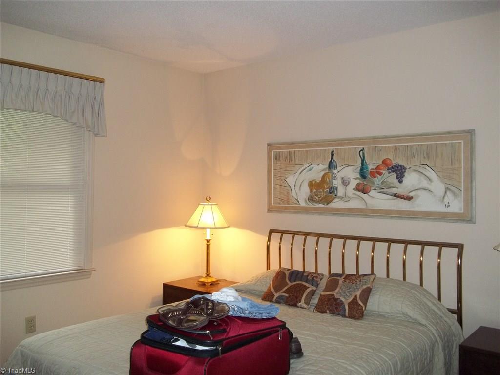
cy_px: 188
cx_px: 250
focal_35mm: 32
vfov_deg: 44.2
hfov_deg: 56.8
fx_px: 462
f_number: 2.9
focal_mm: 5.7
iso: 160
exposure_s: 1/30
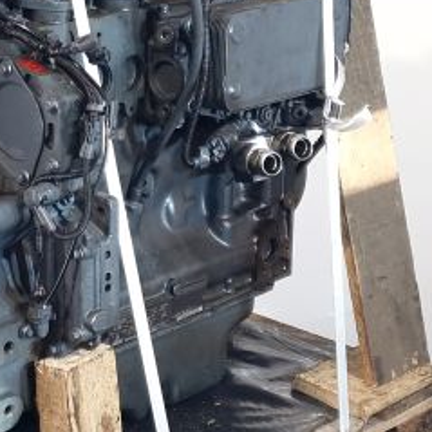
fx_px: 720
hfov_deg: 31.9
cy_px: 150
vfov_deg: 33.2
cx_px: 51
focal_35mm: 51
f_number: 1.8
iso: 100
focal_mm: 6.4
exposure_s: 1/50
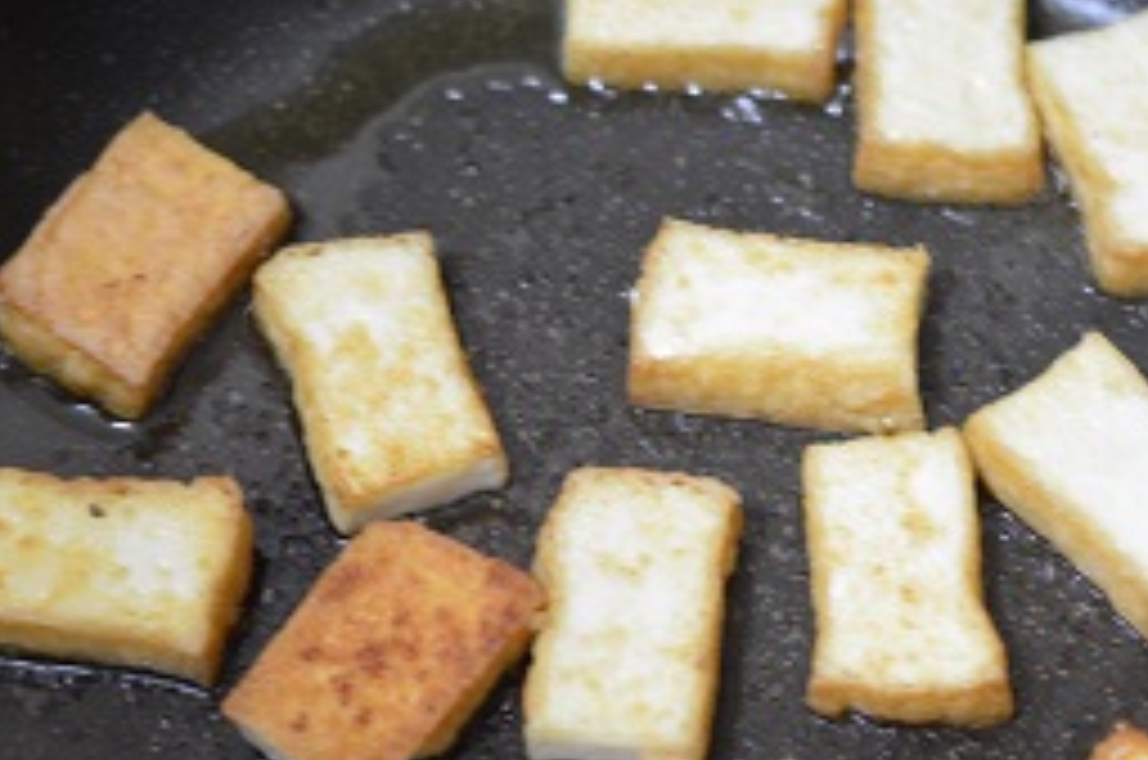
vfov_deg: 14.5
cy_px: 533
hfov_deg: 21.7
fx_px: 2992
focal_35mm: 94
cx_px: 738
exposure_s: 1/2
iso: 100
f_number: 3
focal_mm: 40
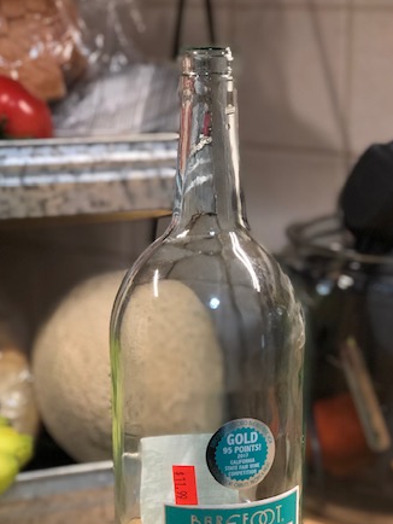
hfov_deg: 17.6
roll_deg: +0.2
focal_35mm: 84
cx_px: 250
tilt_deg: -17.3
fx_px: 1270
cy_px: 379
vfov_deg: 23.1
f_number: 2.8
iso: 200
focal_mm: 6.6
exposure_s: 1/30
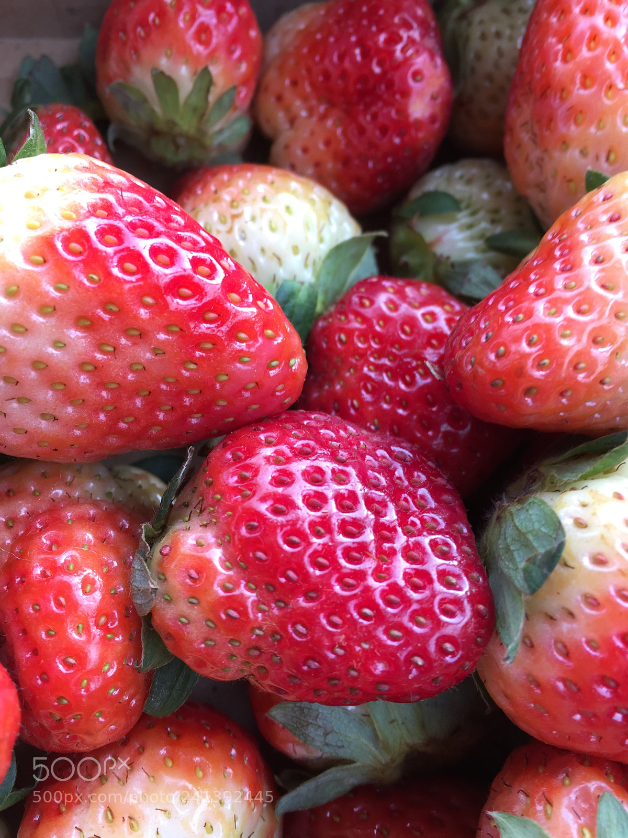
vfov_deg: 61.7
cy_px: 419
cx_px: 314
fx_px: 701
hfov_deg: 48.2
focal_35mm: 29
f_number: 2.2
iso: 32
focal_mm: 4.15
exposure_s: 1/102
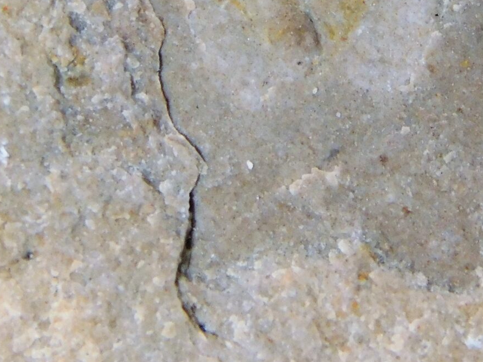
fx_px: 8245
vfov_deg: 2.5
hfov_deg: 3.4
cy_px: -51
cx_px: 348
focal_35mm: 591
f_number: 5.4
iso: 125
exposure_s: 1/60
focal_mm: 35.9
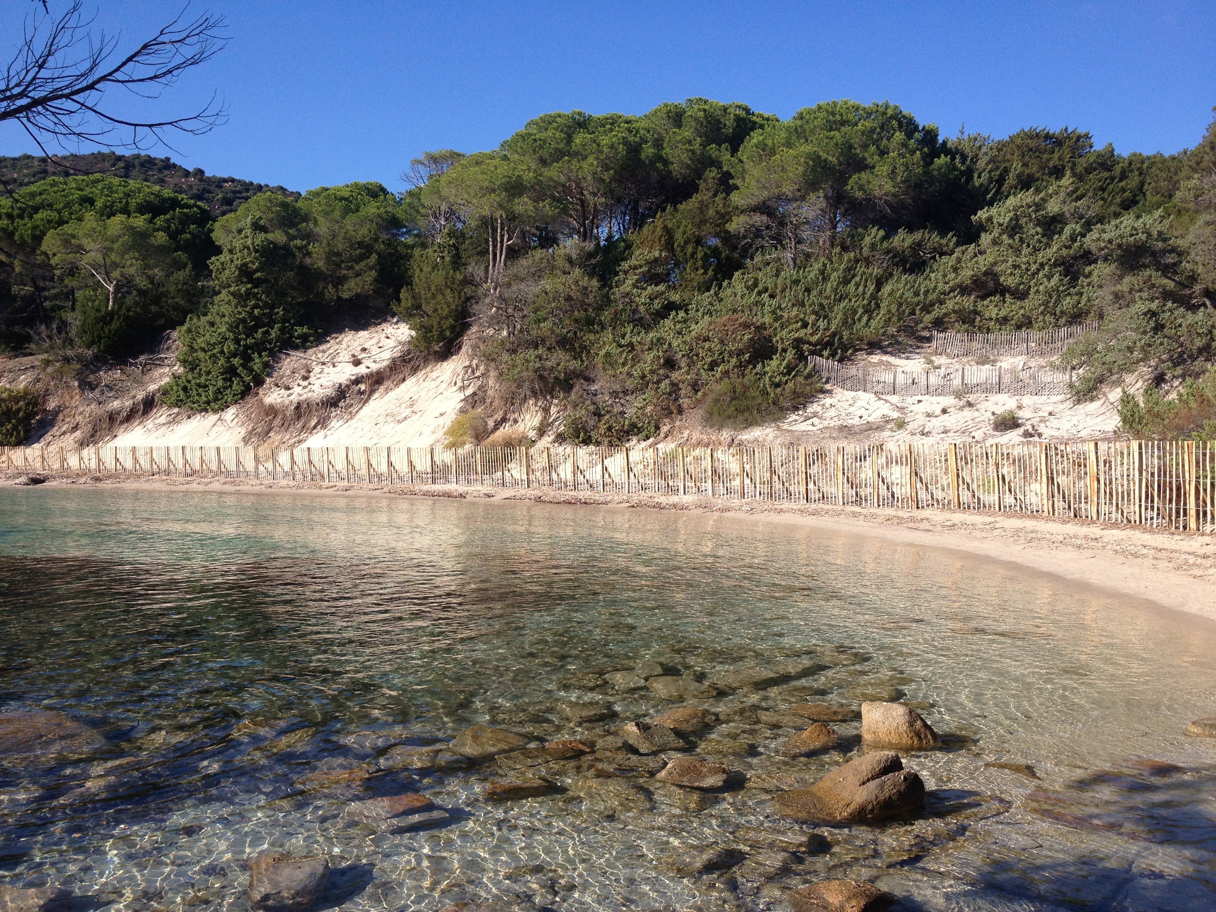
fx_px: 1229
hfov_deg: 52.6
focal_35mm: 35
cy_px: 456
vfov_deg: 40.7
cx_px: 608
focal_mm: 4.28
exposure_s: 1/1381
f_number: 2.4
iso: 64
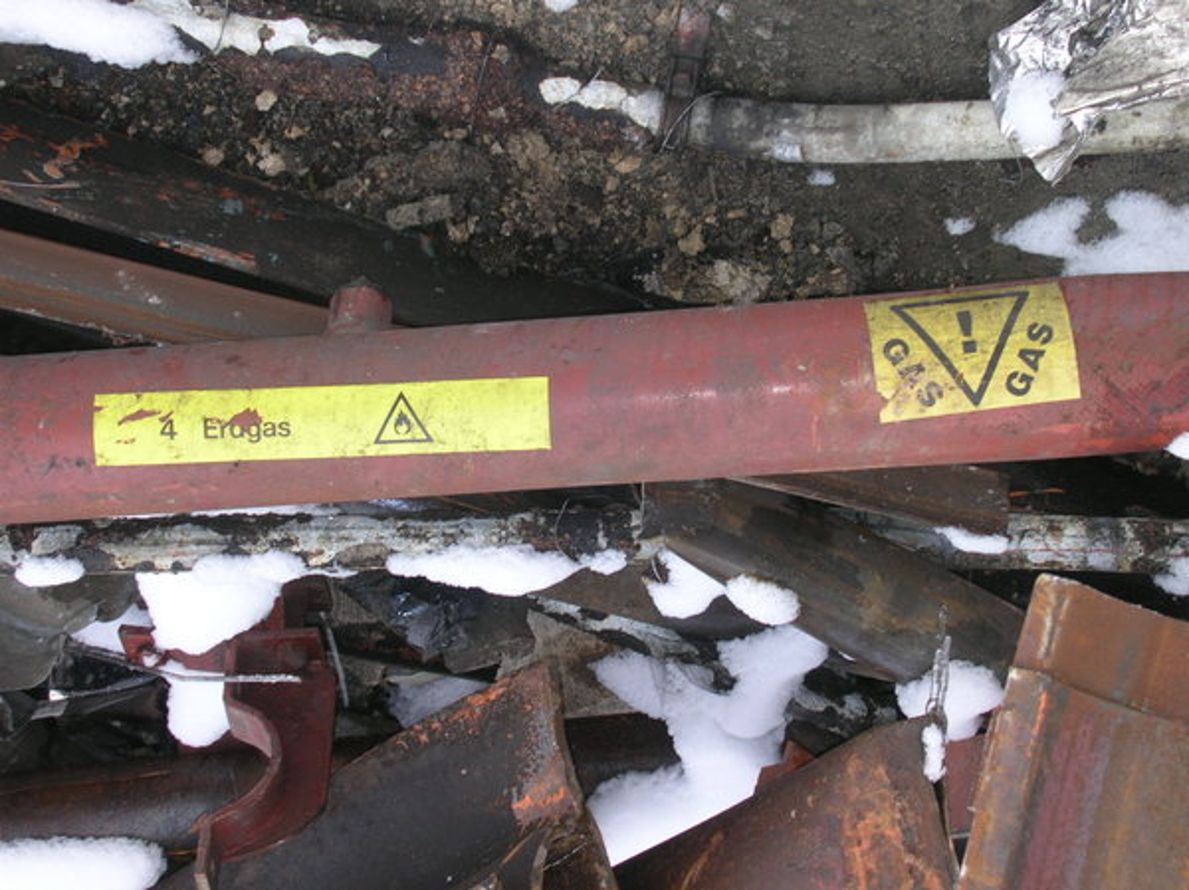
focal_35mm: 69
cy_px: 445
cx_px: 594
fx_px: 2368
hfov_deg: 28.2
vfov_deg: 21.3
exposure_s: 1/32.6
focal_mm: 11.5
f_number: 3.9
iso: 61
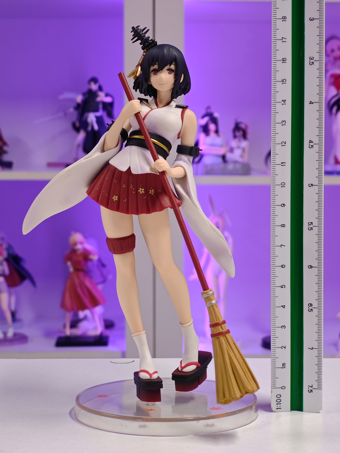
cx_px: 170
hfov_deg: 18.4
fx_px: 1048
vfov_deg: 24.4
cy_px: 226
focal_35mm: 80
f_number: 2.4
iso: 400
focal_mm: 7.48
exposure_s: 1/20.1
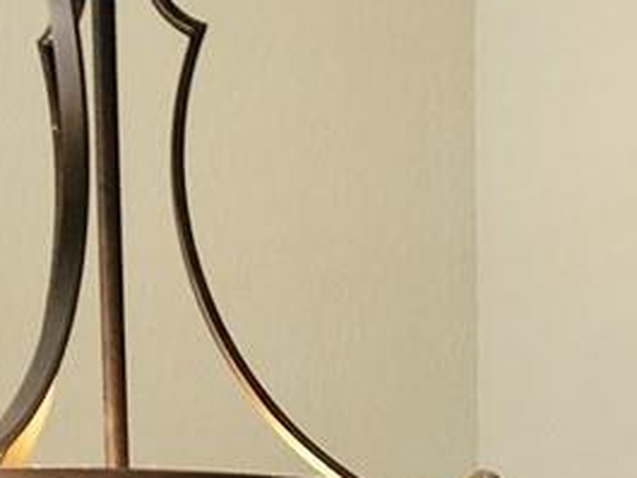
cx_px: 541
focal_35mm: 139
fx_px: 2559
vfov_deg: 9.8
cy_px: 1033
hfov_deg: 14.1
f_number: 1.8
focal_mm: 6.4
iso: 500
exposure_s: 1/120
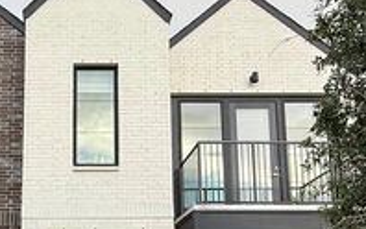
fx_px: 479
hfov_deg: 39.4
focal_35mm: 48
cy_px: 255
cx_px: 52
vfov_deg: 24.9
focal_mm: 2.22
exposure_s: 1/99
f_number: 2.2
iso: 64
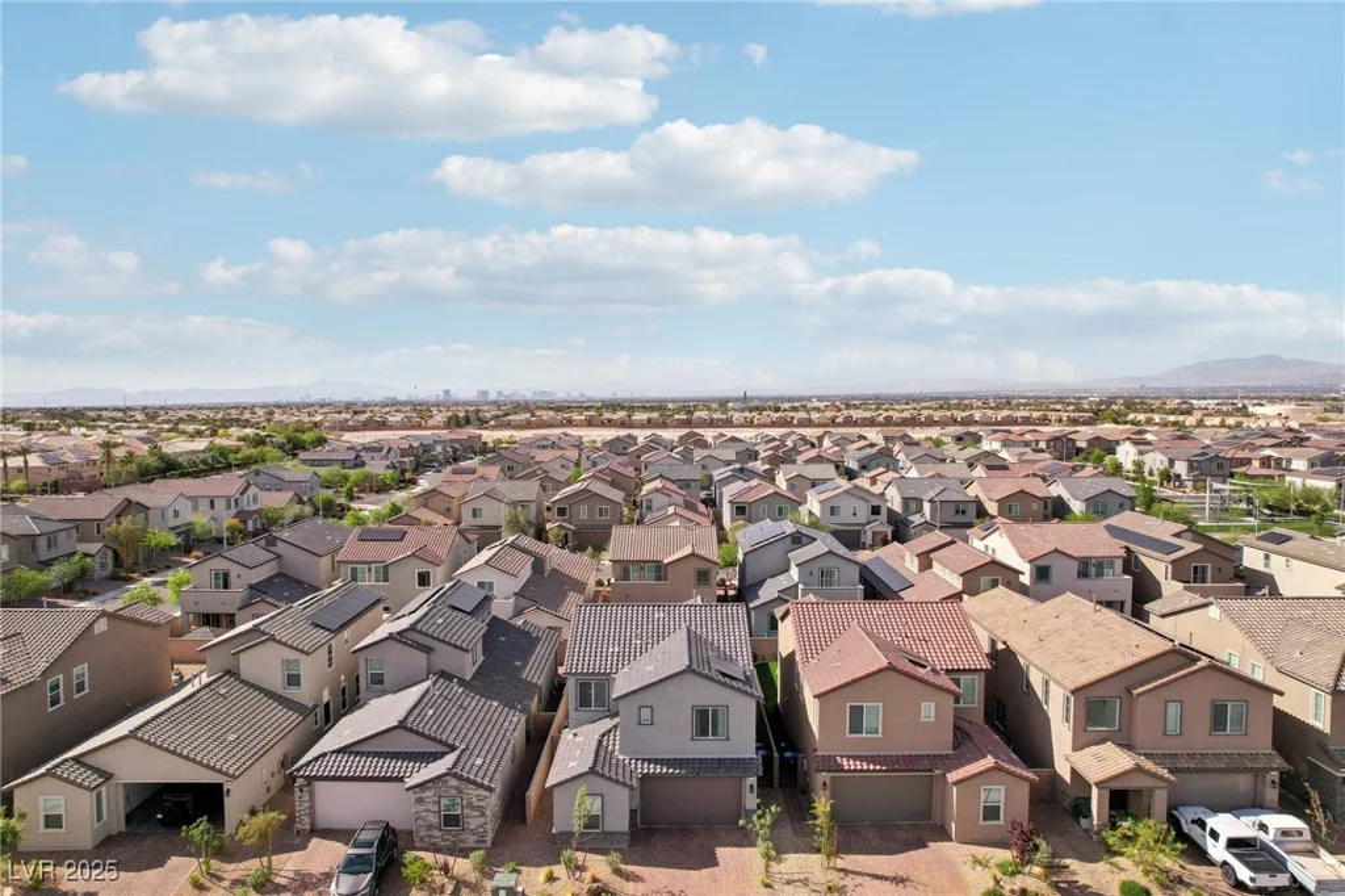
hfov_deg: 78.6
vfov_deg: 57.2
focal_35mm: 22
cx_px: 672
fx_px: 822
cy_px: 448
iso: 120
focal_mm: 8.4
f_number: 2.8
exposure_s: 1/2000
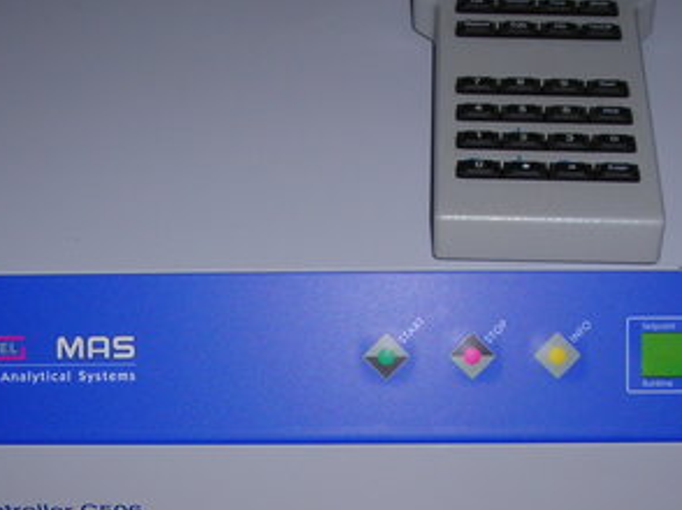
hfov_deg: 24.1
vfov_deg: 18.1
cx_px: 346
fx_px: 1595
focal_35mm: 81
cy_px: 372
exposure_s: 1/60.1
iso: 50
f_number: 3.3
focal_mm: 6.8
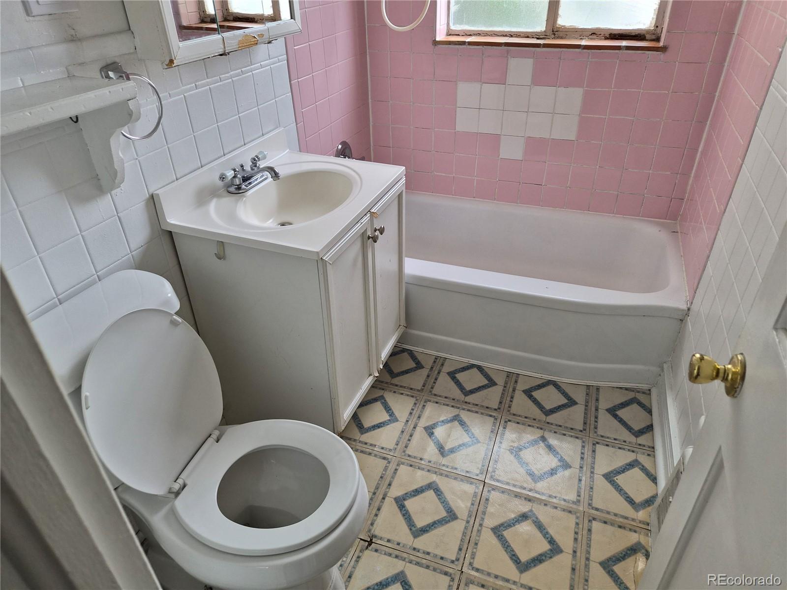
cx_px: 394
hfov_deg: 73.9
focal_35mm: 23
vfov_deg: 58.9
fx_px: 523
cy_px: 295
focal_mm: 5.4
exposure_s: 1/180
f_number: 1.8
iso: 160
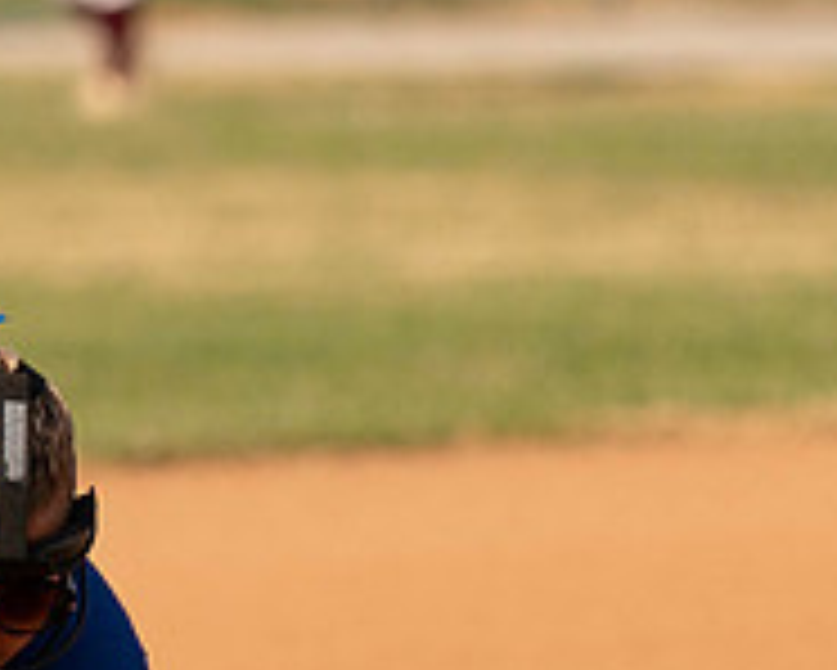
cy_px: 447
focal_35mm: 828
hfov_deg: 2.3
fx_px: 20522
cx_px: 109
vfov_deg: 1.9
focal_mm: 143
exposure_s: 1/2000
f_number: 2.8
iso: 125
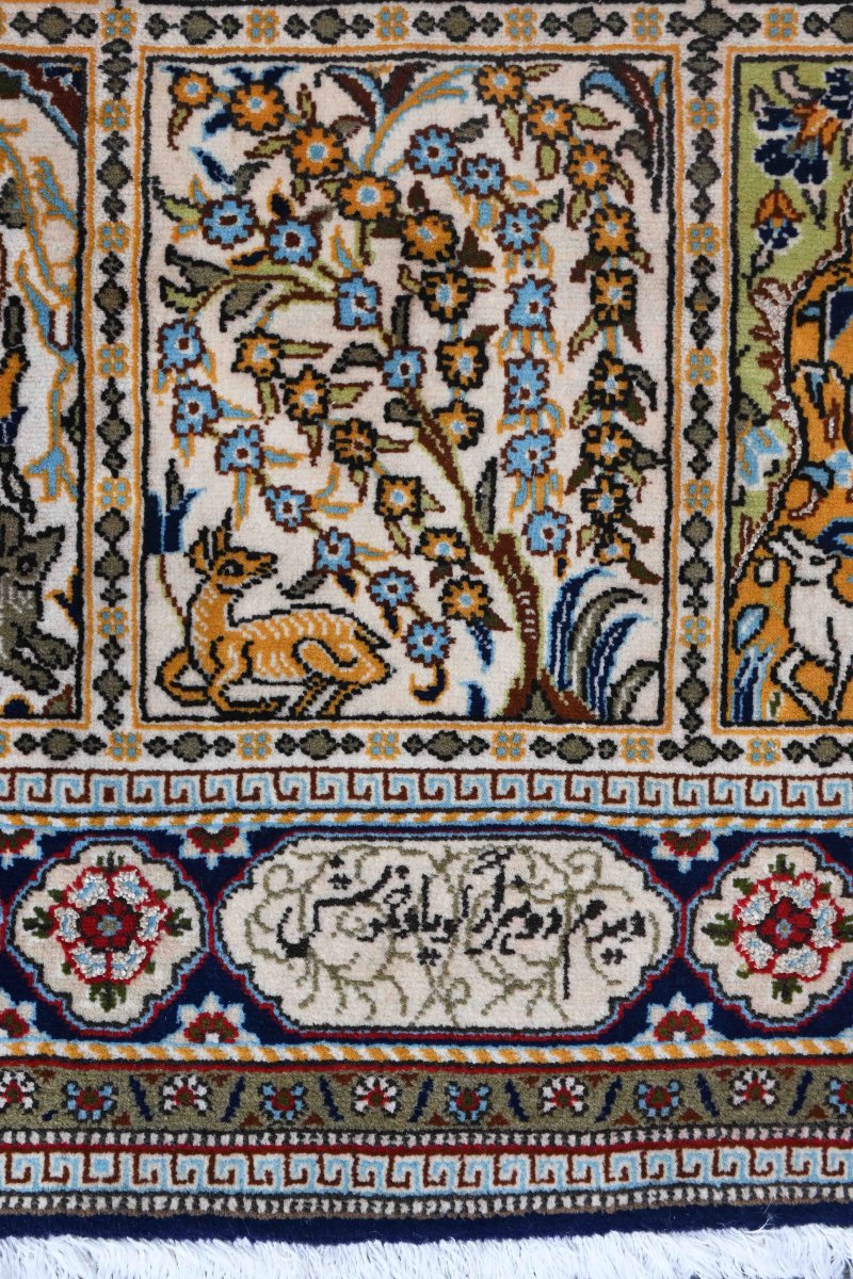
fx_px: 2665
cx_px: 426
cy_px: 640
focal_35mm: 75
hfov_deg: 18.2
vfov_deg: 27.0
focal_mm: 50
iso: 400
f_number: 6.3
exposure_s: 1/160
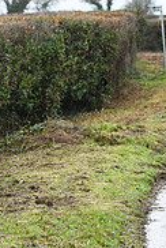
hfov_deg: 5.4
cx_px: 377
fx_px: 1709
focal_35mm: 248
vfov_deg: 8.3
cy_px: 105
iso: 1600
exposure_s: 1/1250
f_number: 3.5
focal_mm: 78
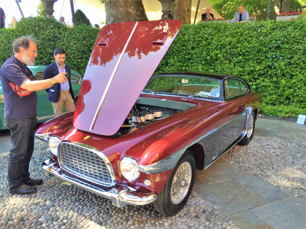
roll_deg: +0.9
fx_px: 256
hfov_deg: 61.7
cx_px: 153
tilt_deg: -10.0
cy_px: 114
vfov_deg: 48.2
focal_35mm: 29
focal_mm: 4.15
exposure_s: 1/172
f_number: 2.2
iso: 32
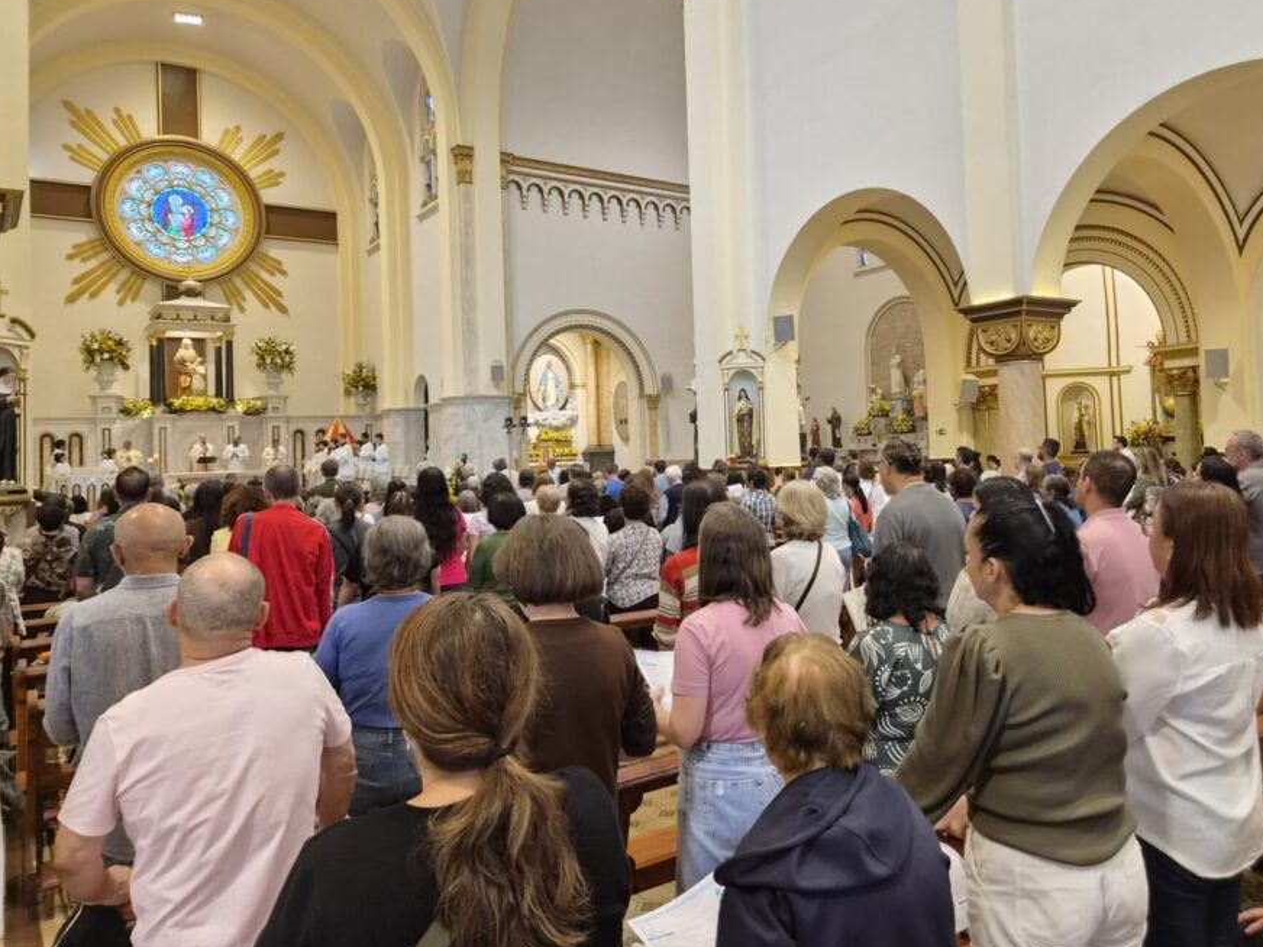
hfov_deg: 65.0
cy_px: 420
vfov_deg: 51.2
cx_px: 729
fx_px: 985
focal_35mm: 27
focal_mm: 5.4
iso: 200
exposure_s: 1/120
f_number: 1.8
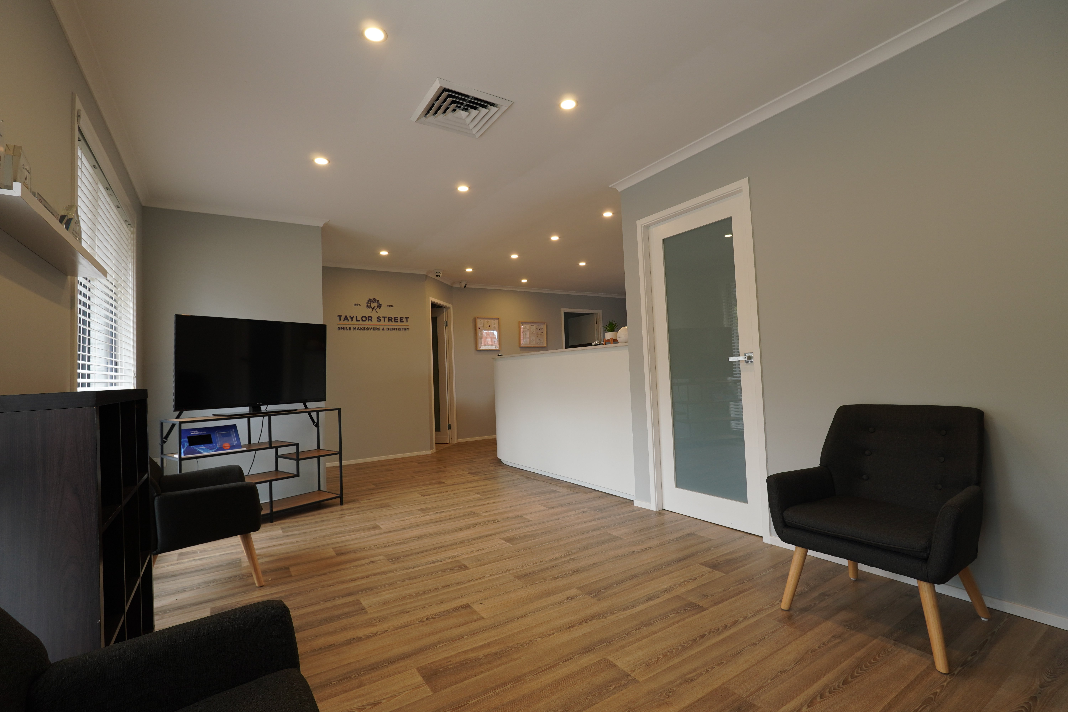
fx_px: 489
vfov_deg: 72.1
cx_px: 534
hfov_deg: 95.0
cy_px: 356
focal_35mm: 16
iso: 100
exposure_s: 1/20
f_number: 5
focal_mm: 11
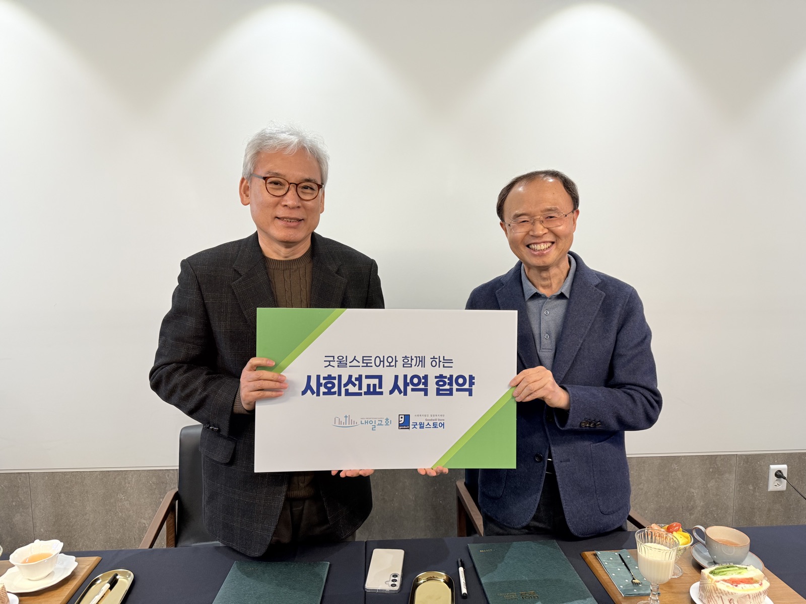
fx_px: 559
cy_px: 302
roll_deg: +0.9
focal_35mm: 24
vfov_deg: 56.8
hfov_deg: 71.6
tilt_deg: -5.5
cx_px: 403
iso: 160
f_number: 1.78
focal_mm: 6.76
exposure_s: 1/120
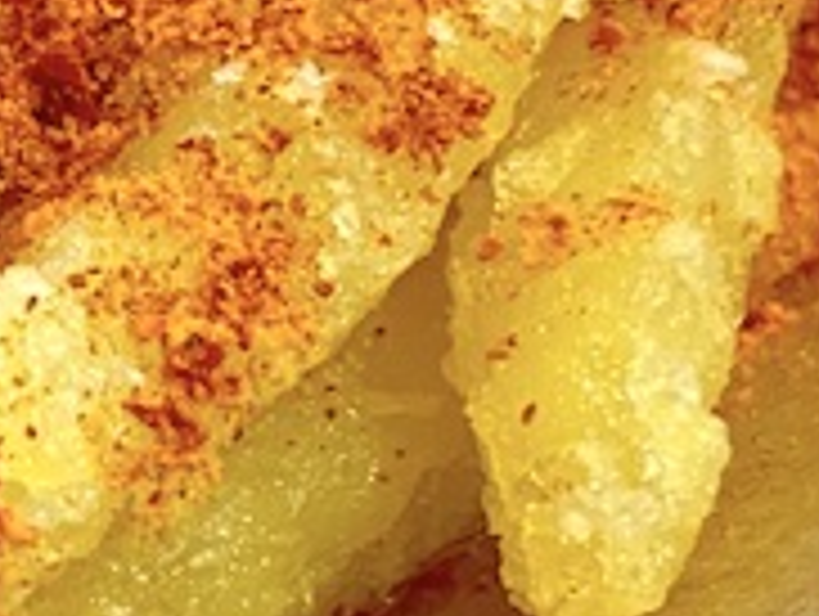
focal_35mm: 107
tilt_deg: -51.9
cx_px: -459
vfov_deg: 13.6
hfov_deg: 16.5
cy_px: -25
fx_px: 2535
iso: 80
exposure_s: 1/121
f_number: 1.8
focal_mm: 4.25
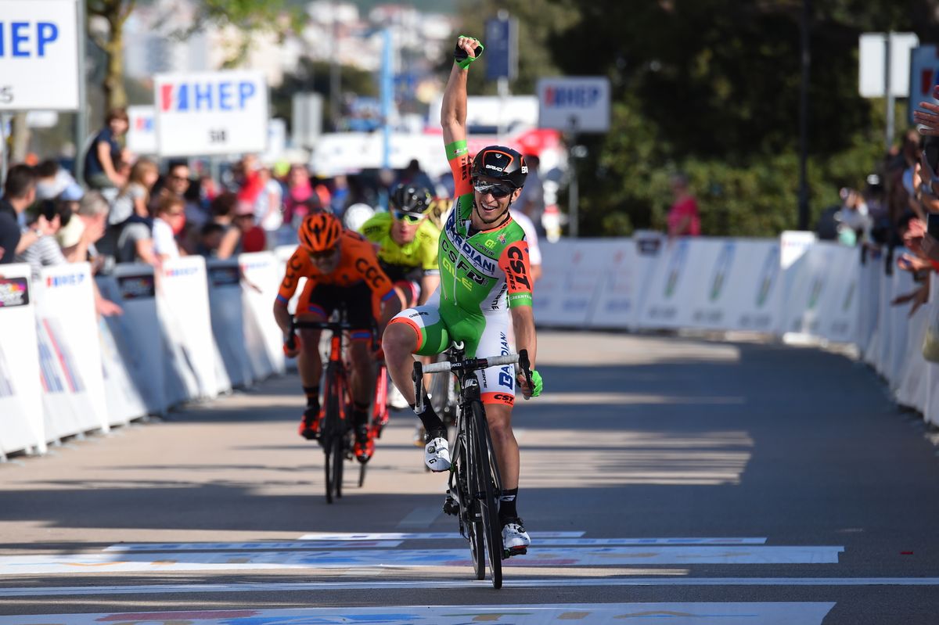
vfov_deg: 3.6
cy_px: 312
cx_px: 470
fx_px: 9907
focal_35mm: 380
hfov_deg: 5.4
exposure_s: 1/1600
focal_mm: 380
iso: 640
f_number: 7.1
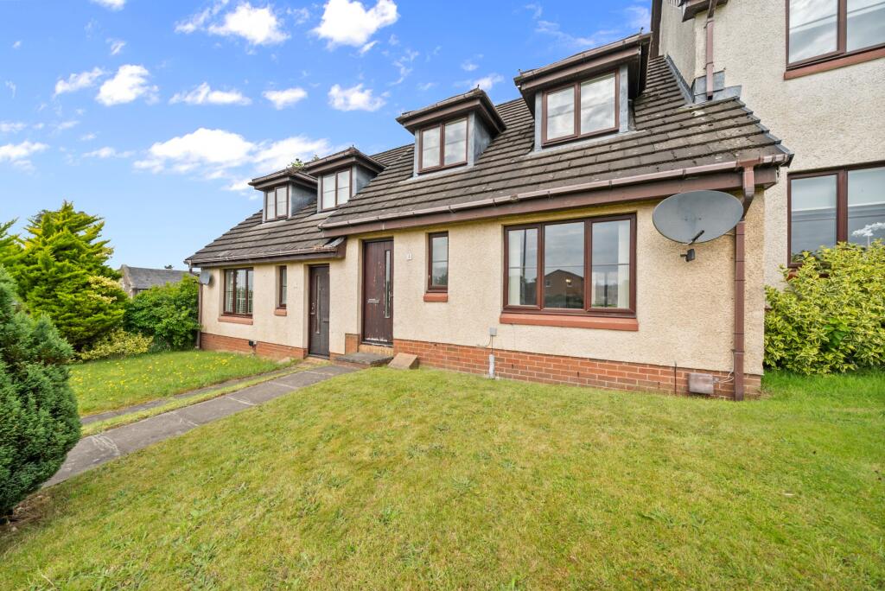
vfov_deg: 90.1
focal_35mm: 12
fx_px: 295
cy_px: 296
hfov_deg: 112.6
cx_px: 442
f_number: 8
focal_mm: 12
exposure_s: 1/200
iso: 800
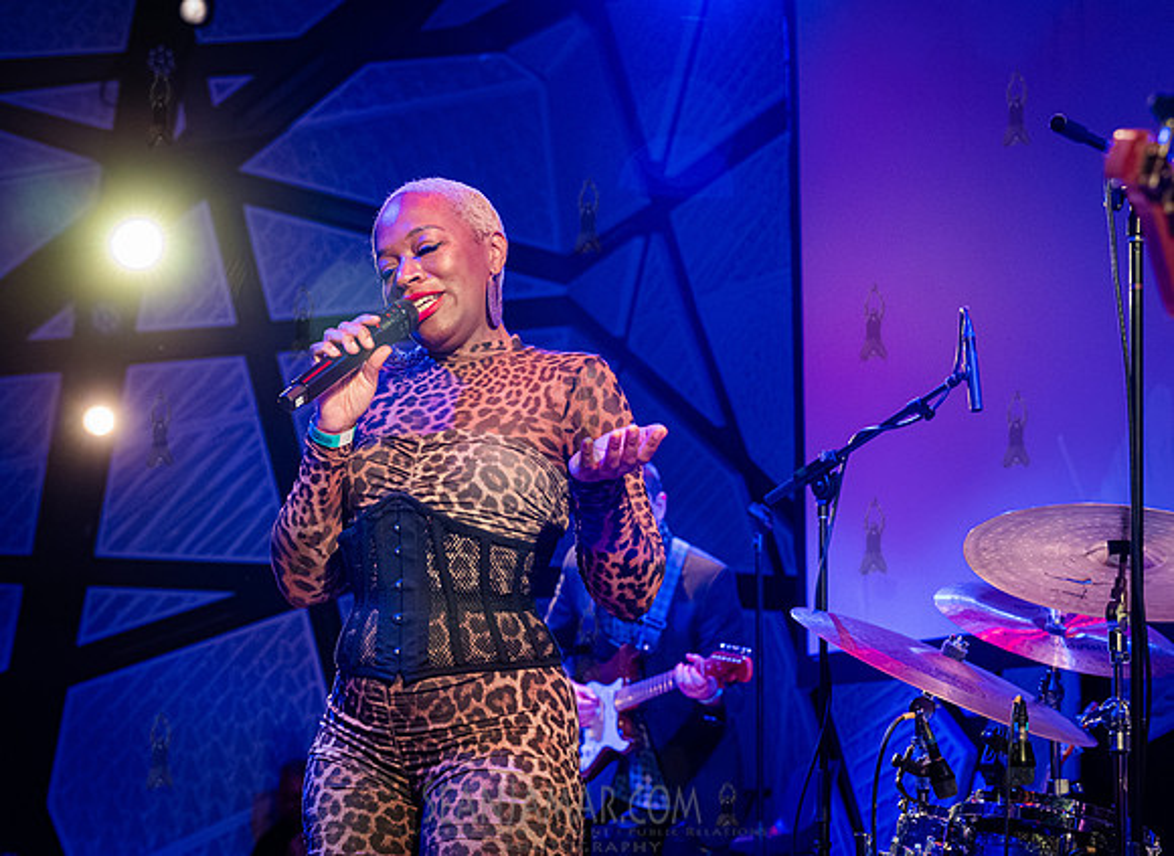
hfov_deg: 27.6
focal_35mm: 71
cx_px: 661
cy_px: 417
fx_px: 2383
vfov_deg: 20.4
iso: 10000
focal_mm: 65
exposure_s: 1/500
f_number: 4.5
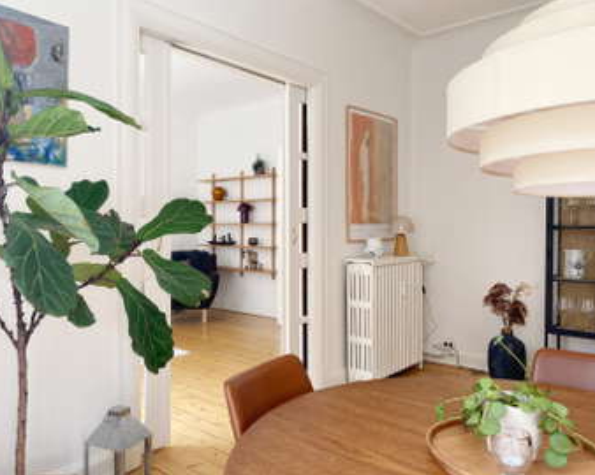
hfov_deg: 62.2
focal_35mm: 28
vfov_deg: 51.5
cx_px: 275
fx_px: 493
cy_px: 245
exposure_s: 1/122
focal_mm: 4.25
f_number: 1.8
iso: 50
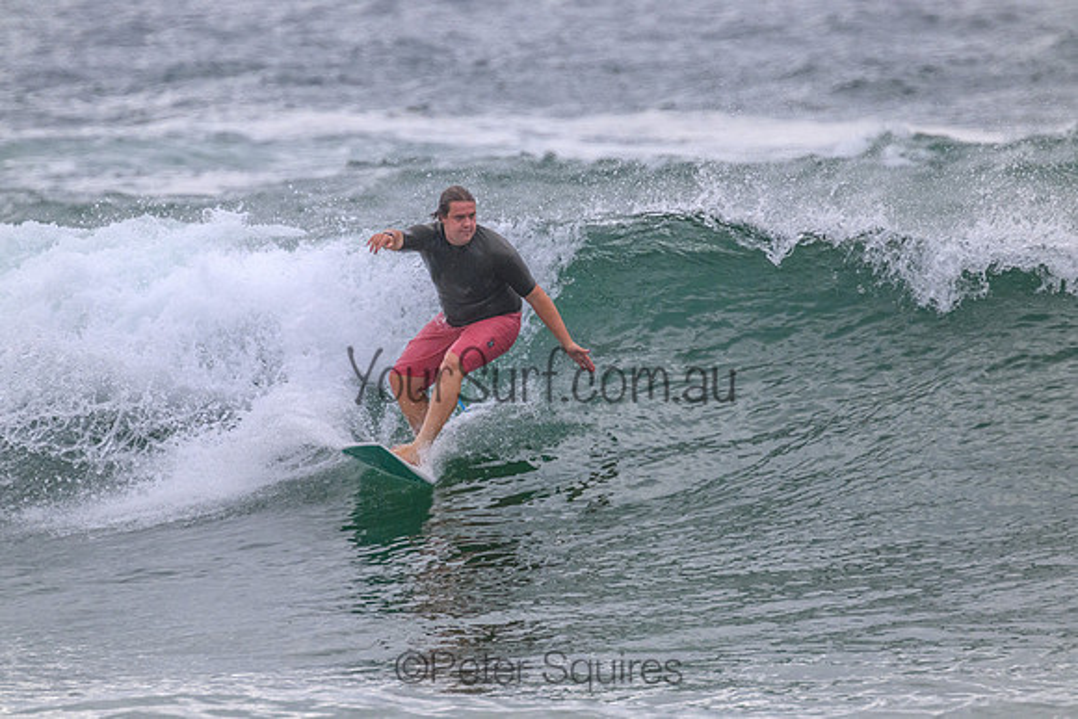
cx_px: 539
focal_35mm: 800
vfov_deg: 1.7
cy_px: 360
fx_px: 23960
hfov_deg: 2.6
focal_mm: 800
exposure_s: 1/1600
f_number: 11
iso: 2800
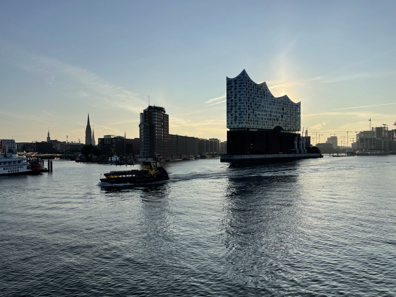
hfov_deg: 67.3
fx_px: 297
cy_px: 148
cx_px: 198
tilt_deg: +0.4
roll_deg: +0.8
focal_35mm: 26
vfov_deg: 53.1
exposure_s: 1/7407
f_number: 1.6
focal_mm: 5.1
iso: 32
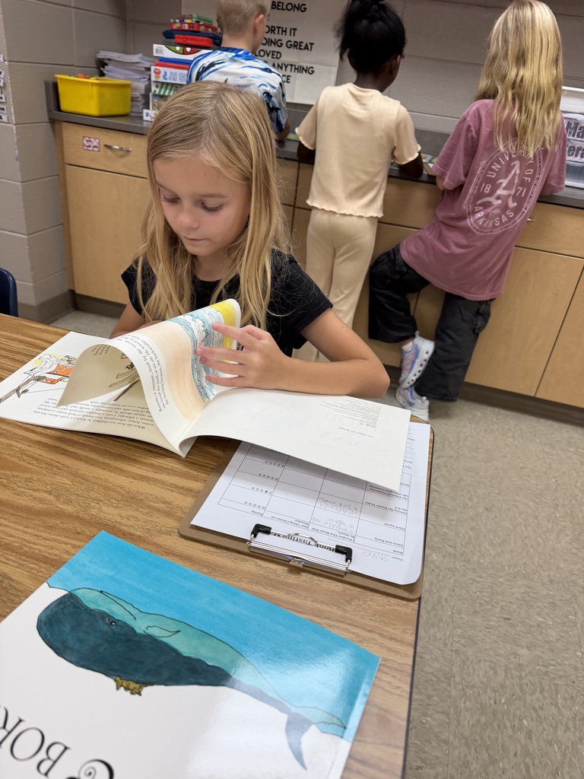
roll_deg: -9.6
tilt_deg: -30.6
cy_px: 390
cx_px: 292
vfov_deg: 71.6
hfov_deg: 56.8
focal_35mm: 24
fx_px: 540
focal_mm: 6.76
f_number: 1.78
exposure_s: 1/128
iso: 80
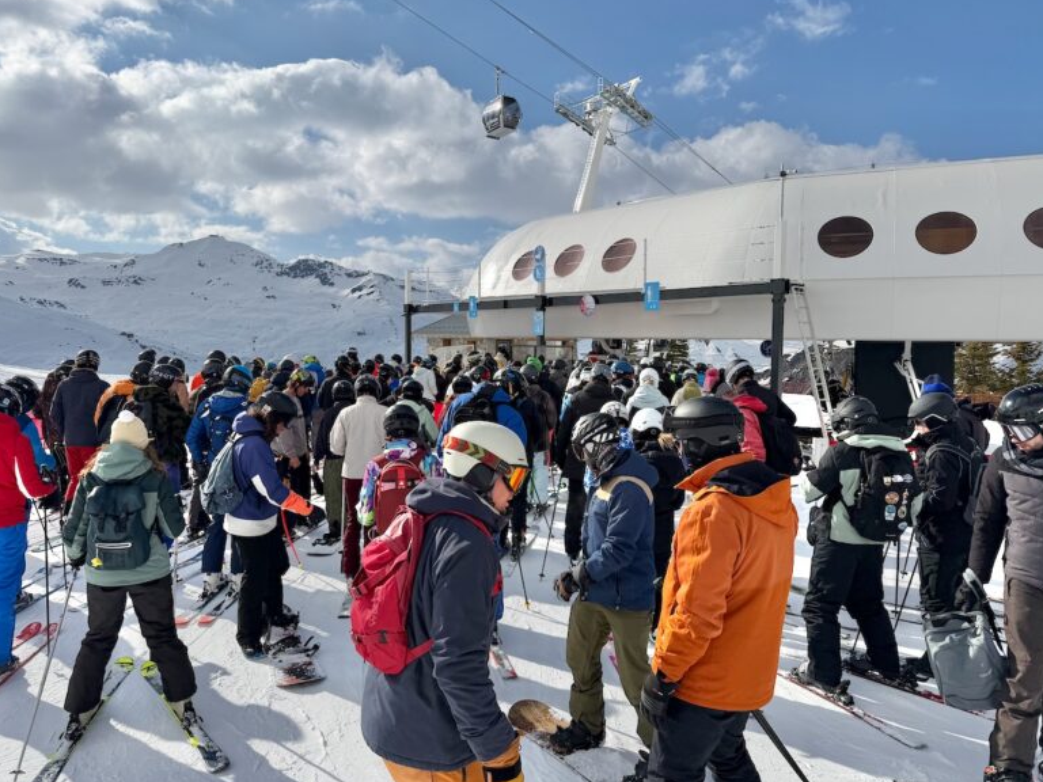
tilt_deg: -2.5
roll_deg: -0.3
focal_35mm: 25
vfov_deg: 54.9
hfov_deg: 69.4
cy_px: 379
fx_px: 753
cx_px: 516
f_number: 1.78
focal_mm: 6.76
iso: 80
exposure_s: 1/14286
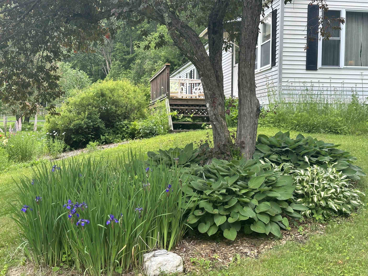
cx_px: 184
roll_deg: -0.4
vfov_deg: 30.3
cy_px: 138
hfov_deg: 39.7
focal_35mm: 48
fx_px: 510
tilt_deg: -1.7
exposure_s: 1/608
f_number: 1.78
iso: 64
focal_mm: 6.86
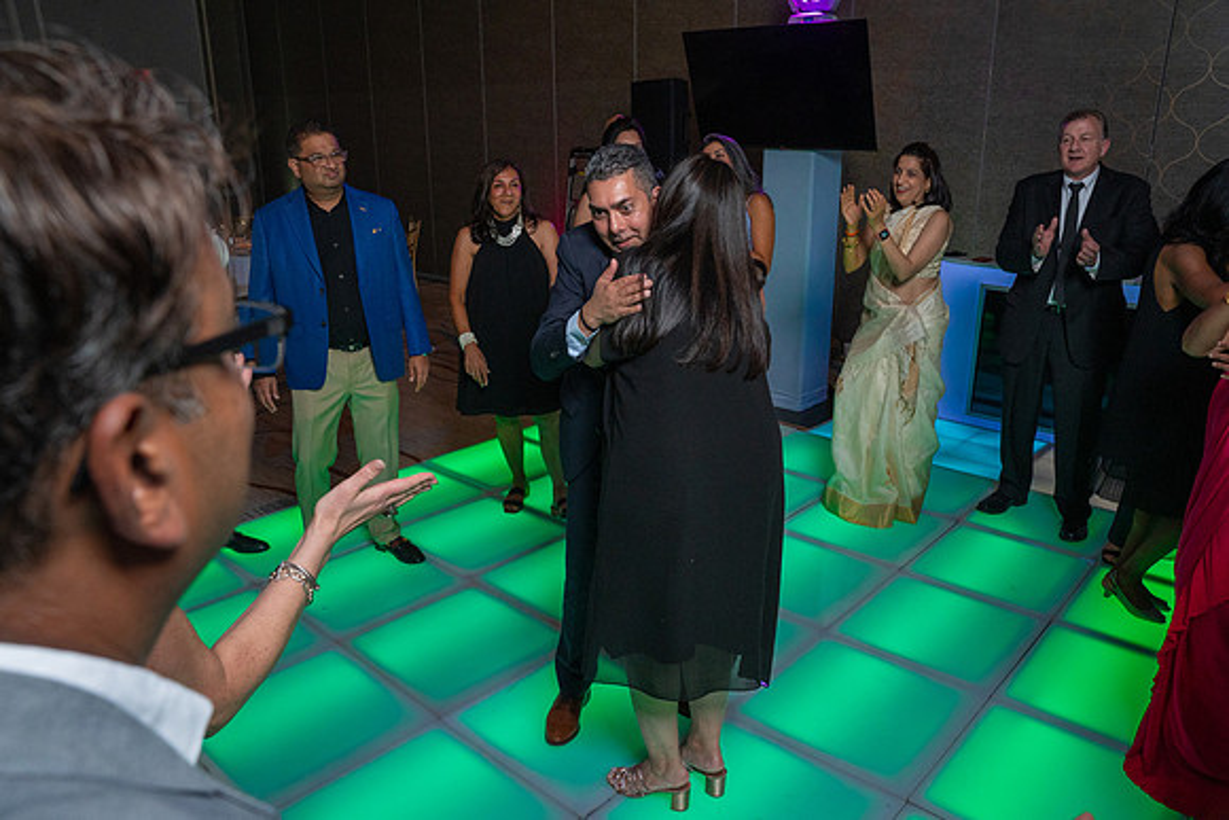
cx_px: 630
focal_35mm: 26
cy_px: 430
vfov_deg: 50.3
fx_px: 873
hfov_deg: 70.3
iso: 2000
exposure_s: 1/200
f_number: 5.6
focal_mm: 24
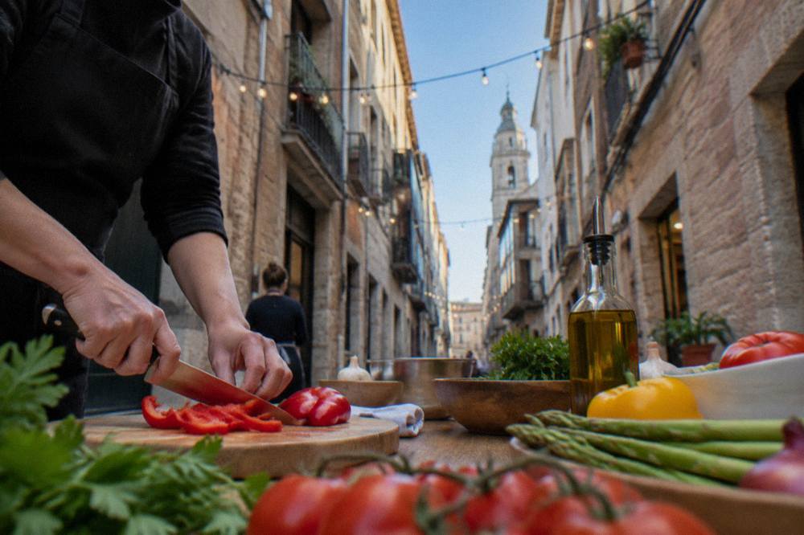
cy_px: 268
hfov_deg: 54.5
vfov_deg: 37.8
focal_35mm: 35
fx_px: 781
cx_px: 402
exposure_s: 1/50
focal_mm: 35
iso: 2000
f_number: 9
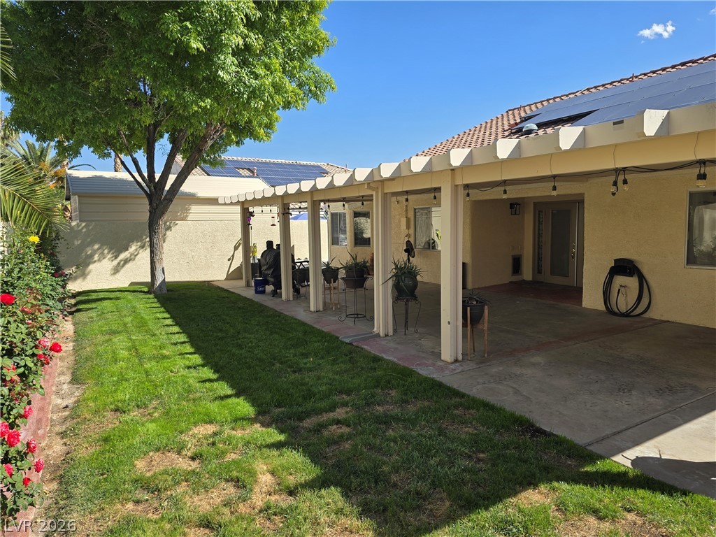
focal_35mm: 23
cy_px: 268
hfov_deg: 73.9
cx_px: 358
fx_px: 476
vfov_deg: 58.9
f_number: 1.7
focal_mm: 6.3
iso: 12
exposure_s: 1/504
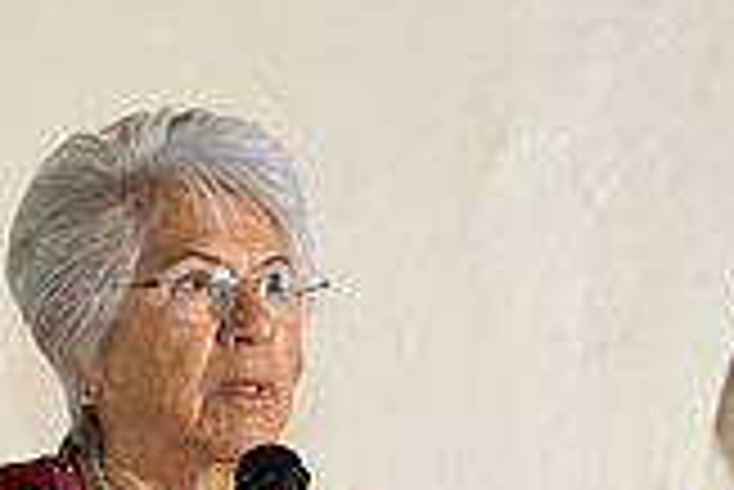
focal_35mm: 249
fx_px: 5081
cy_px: 780
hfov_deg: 8.3
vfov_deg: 5.5
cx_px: 333
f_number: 2.8
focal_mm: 70
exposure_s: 1/125
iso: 1600
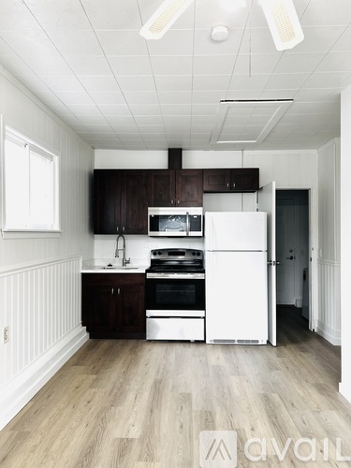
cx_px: 176
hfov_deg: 53.1
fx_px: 352
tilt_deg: -0.1
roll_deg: +0.4
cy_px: 234
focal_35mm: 26
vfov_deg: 67.3
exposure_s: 1/120
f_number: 1.5
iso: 80
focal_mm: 5.7
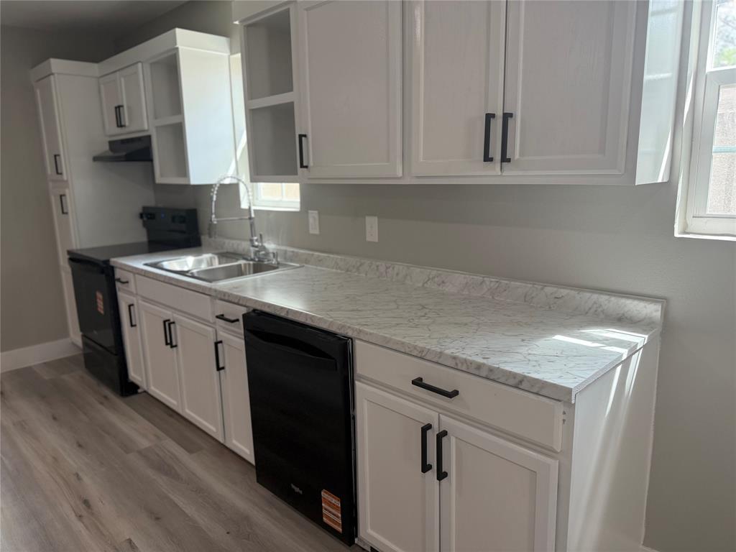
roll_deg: +1.0
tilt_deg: -10.0
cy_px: 276
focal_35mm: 24
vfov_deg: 56.8
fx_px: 510
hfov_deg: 71.6
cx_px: 368
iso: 160
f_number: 1.78
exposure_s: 1/176
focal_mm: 6.76
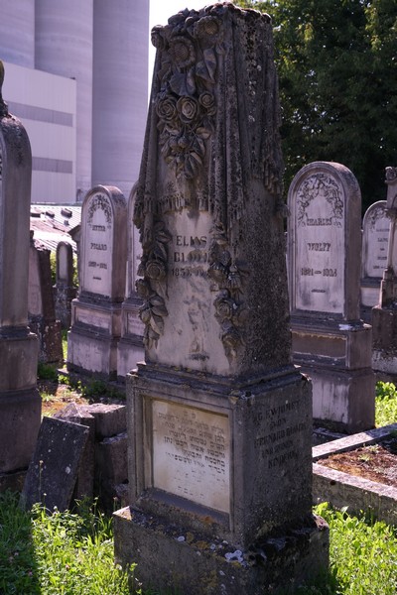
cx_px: 198
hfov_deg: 29.9
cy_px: 298
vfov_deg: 43.6
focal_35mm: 45
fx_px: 744
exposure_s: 1/250
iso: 200
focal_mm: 30.2
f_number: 5.6
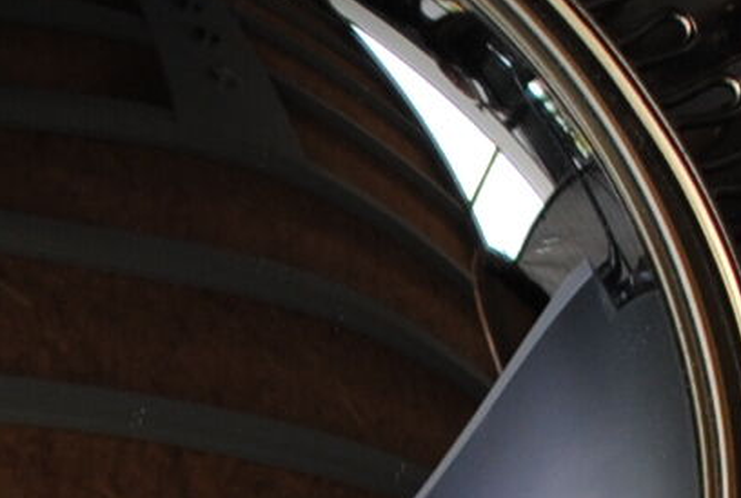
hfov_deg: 8.7
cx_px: -107
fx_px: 4827
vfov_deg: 5.8
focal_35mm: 234
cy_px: 916
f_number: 5.6
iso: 125
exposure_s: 1/125
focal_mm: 22
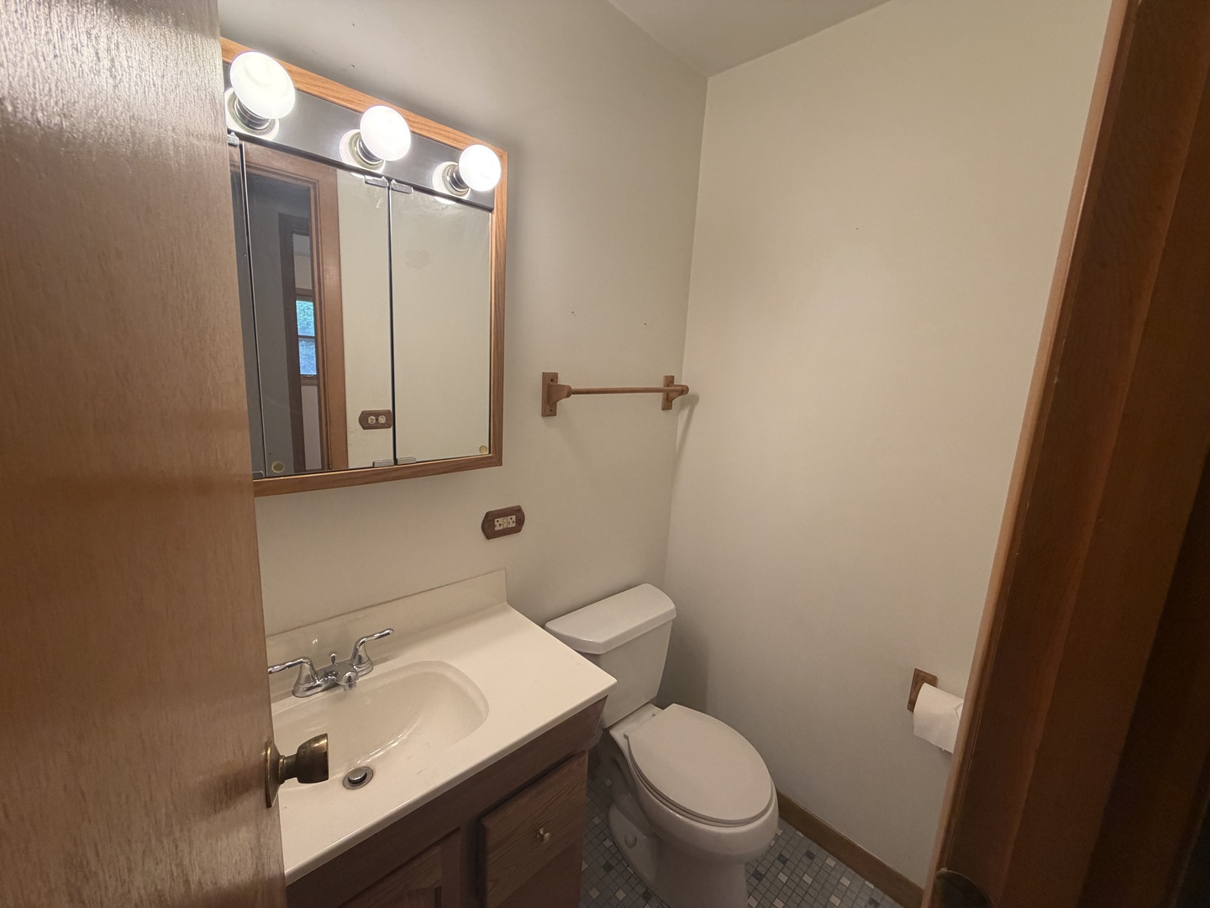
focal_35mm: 14
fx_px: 489
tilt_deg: -8.3
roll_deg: -4.0
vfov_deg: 85.7
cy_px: 454
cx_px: 605
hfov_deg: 102.1
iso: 250
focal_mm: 2.22
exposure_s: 1/60
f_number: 2.2
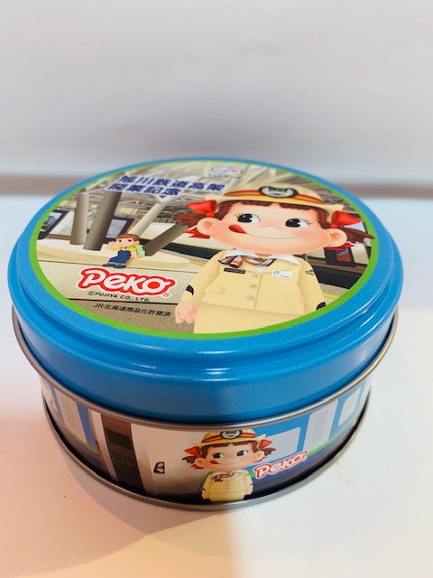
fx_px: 434
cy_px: 289
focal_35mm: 26
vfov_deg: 67.3
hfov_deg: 53.1
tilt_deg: -34.9
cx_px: 216
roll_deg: +0.2
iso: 200
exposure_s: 1/50
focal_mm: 4.25
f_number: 1.8
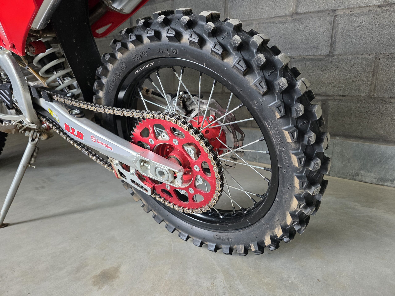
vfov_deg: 58.9
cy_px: 148
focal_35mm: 23
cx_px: 198
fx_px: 262
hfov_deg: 73.9
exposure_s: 1/100
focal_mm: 6.3
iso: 250
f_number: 1.7
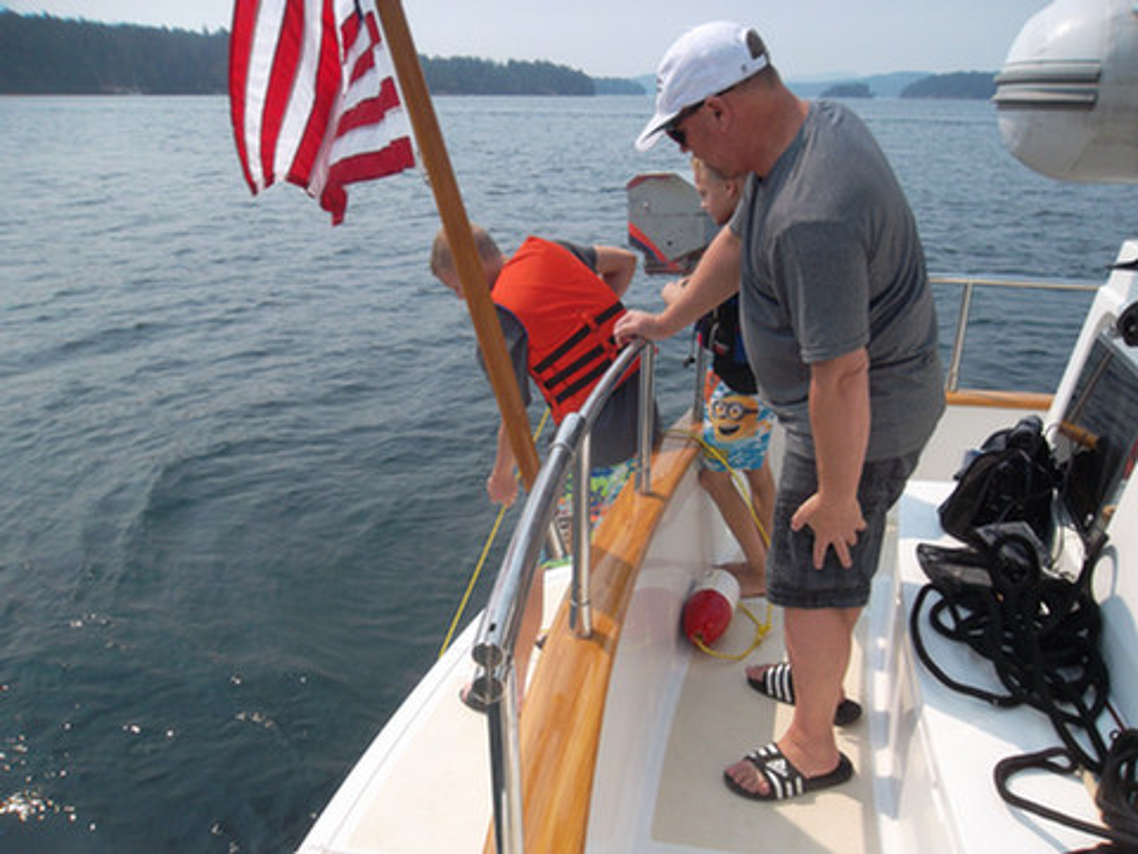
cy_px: 427
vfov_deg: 51.4
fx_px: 888
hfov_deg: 65.3
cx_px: 569
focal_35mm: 27
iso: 80
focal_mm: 4.9
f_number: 8.9
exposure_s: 1/160
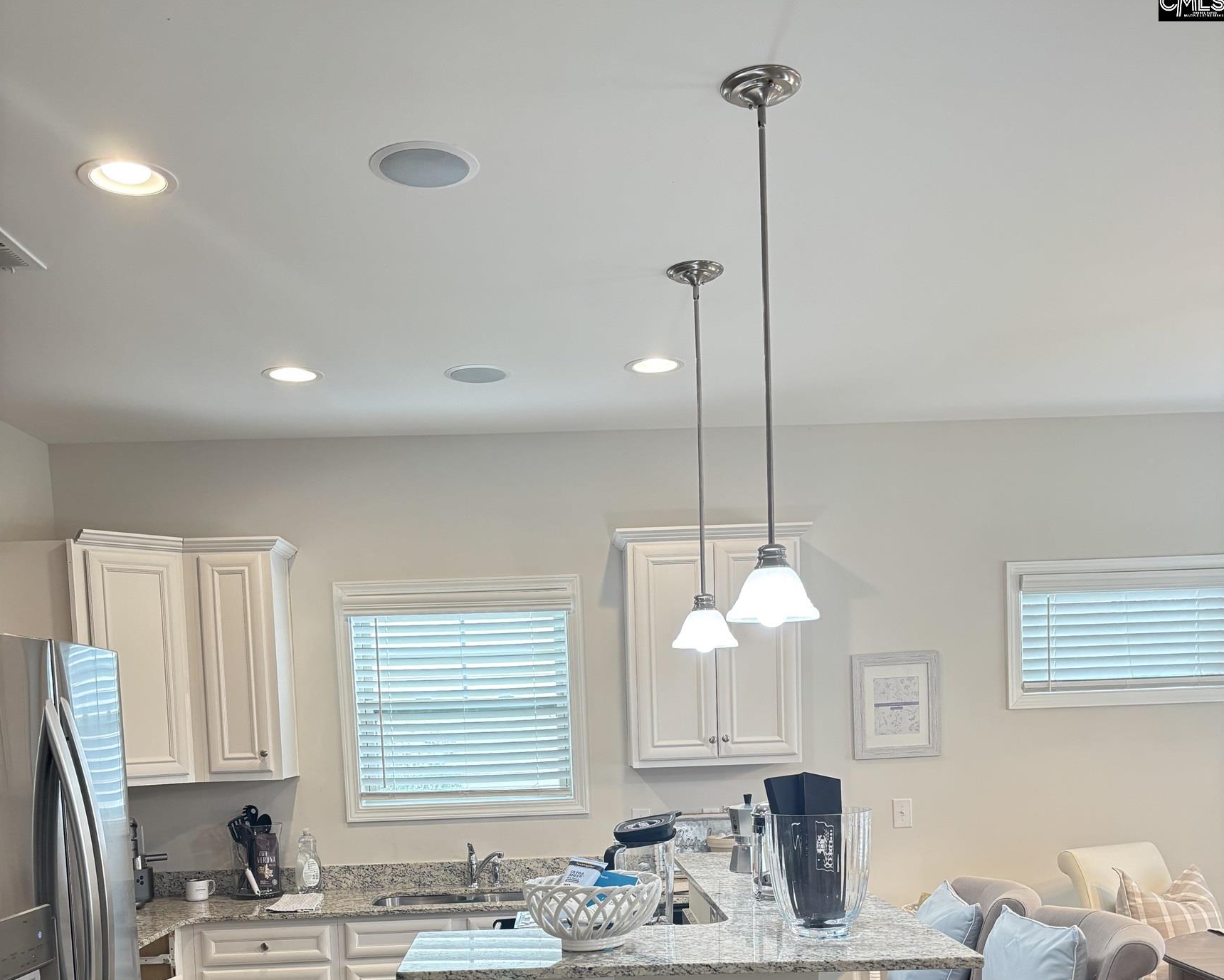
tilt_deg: -4.8
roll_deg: +0.7
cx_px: 612
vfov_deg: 41.2
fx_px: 1232
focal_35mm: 34
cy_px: 806
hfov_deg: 52.8
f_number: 1.6
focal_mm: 5.96
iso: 160
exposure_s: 1/60
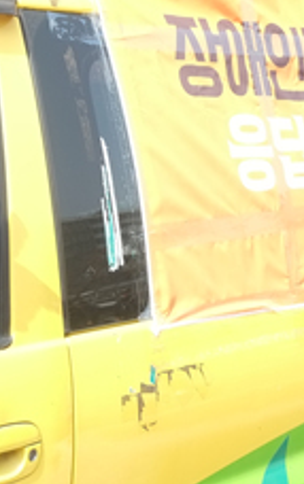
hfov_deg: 15.5
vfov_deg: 25.2
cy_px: 226
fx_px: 1084
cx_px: -47
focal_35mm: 82
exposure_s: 1/170
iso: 250
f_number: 5.6
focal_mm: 18
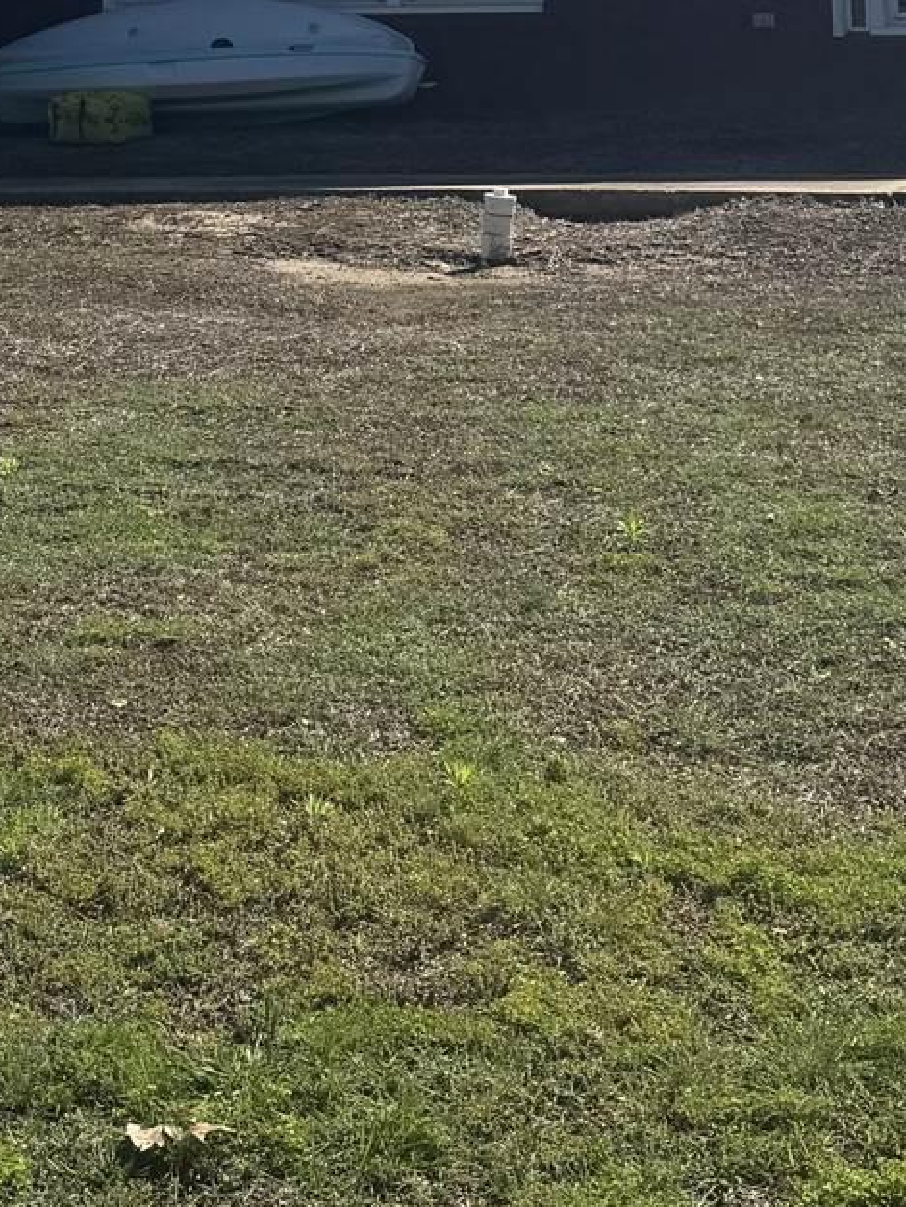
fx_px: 3071
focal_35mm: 88
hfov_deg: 16.3
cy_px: -154
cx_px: -60
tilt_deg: +2.1
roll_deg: +1.8
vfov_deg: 21.0
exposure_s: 1/5814
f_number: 1.78
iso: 80
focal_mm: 6.76
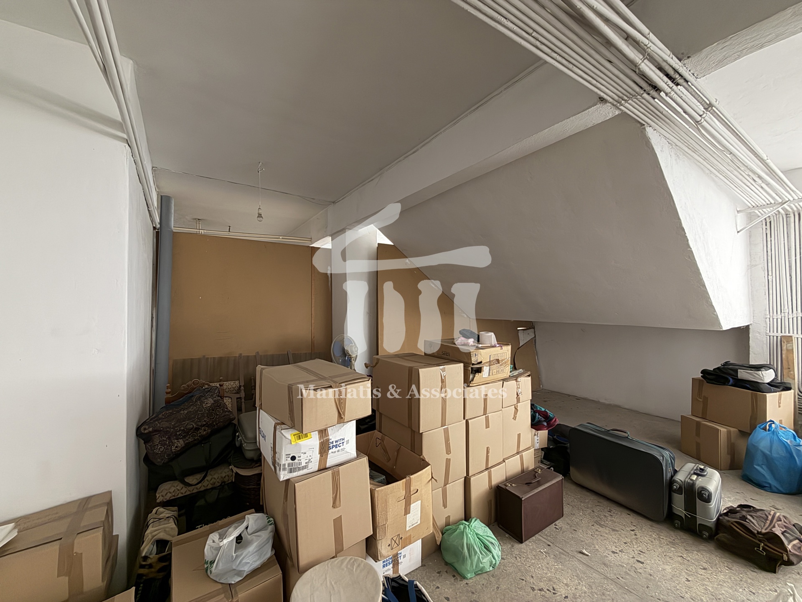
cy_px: 301
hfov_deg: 102.1
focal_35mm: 14
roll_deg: +0.1
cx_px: 401
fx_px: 324
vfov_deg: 85.7
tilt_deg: +0.5
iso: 400
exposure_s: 1/40
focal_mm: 2.22
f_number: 2.2
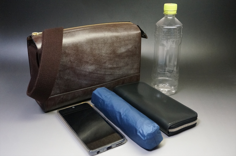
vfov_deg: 32.9
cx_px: 118
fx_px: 265
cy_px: 78
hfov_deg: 48.0
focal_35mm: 40
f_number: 4.5
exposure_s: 1/125
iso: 3200
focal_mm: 27
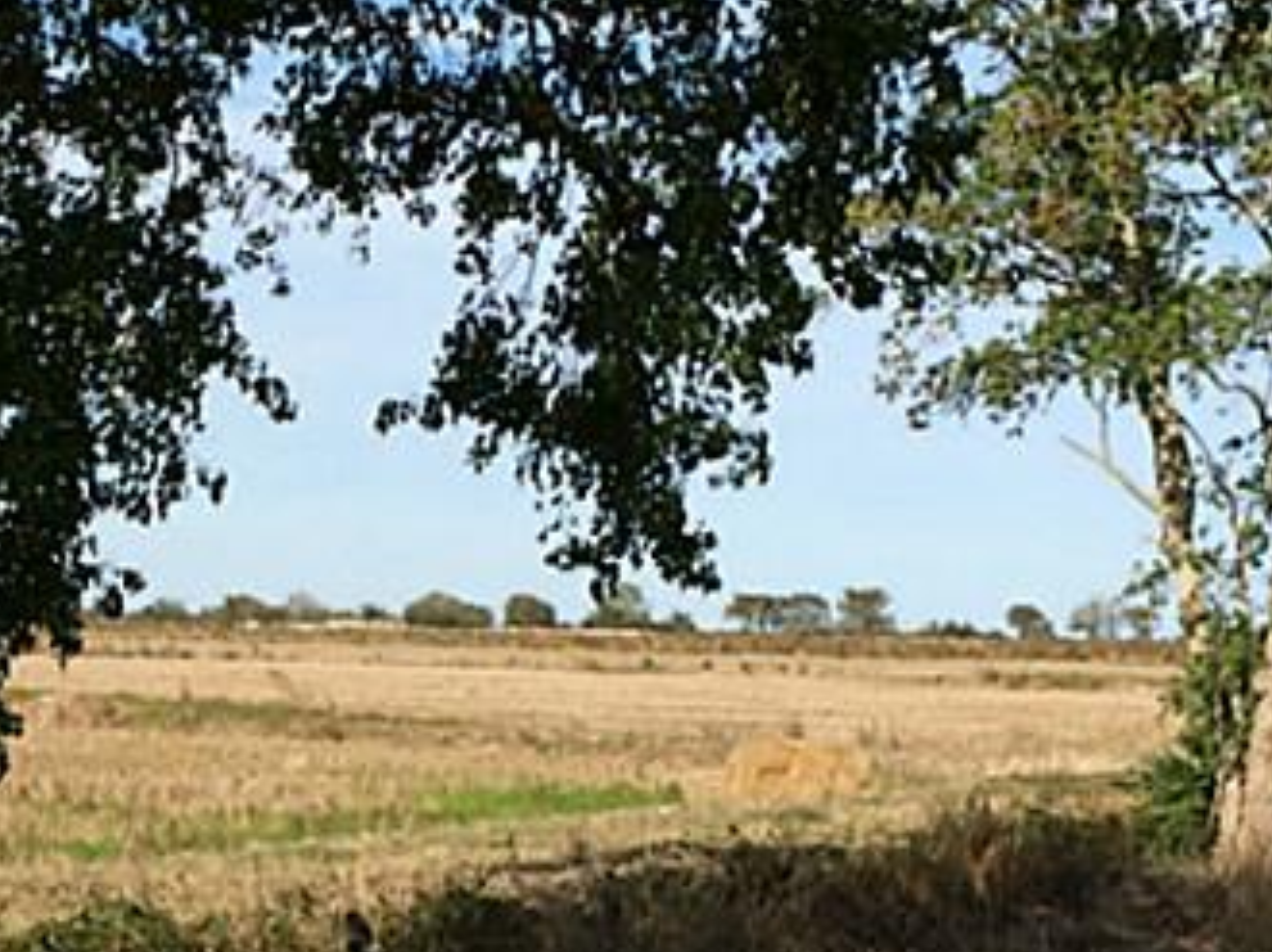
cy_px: 671
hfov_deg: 21.3
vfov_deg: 16.3
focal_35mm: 90
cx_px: 104
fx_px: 3305
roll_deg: -0.2
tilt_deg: -0.5
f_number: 2.2
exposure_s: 1/1866
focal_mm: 4.15
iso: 32
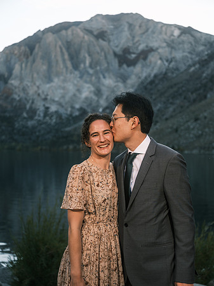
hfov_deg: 28.5
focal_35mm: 51
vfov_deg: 37.5
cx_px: 107
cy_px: 143
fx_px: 421
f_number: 4.5
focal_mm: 64
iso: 400
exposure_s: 1/125
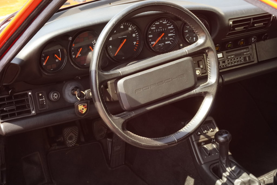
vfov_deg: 18.9
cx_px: 138
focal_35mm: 72
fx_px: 554
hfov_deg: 28.1
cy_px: 92
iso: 2000
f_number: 13
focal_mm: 48
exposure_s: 1/160
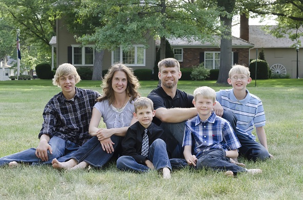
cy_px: 100
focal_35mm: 75
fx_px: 630
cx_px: 152
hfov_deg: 27.0
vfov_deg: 18.1
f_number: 8
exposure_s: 1/250
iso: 2000
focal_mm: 50
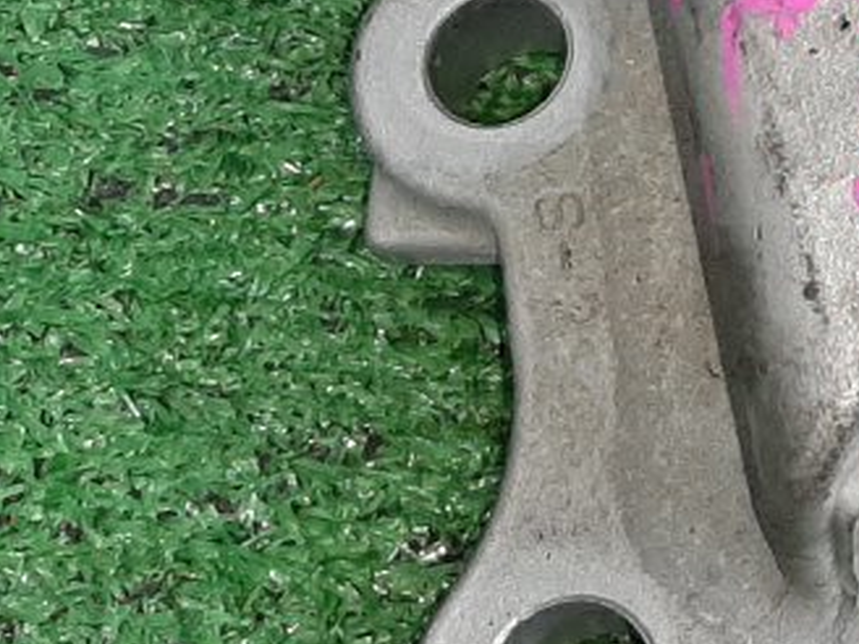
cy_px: -442
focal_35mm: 114
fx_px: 2829
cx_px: 1066
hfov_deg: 16.5
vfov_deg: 12.1
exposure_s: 1/50
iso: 113
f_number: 1.7
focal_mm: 3.93
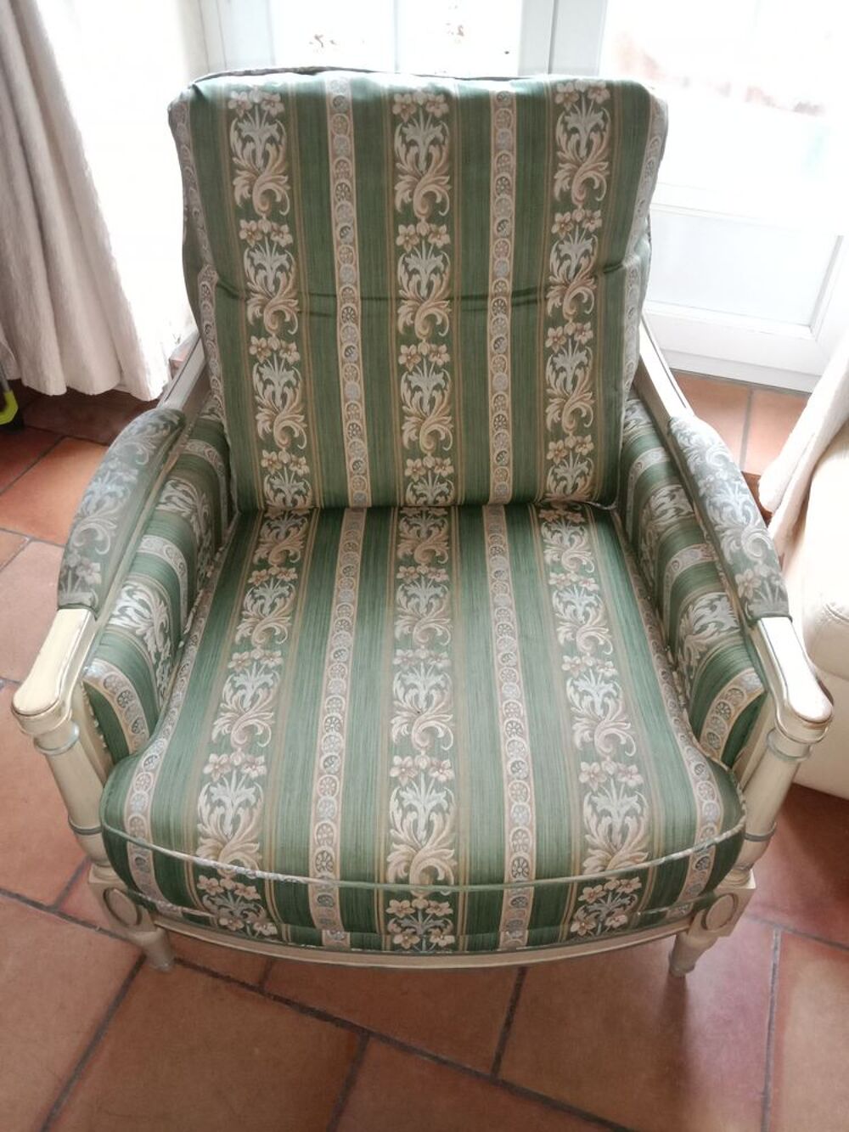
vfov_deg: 65.3
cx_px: 424
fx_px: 883
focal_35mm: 27
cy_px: 566
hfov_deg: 51.4
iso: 825
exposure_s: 1/20
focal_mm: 3.65
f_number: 2.2
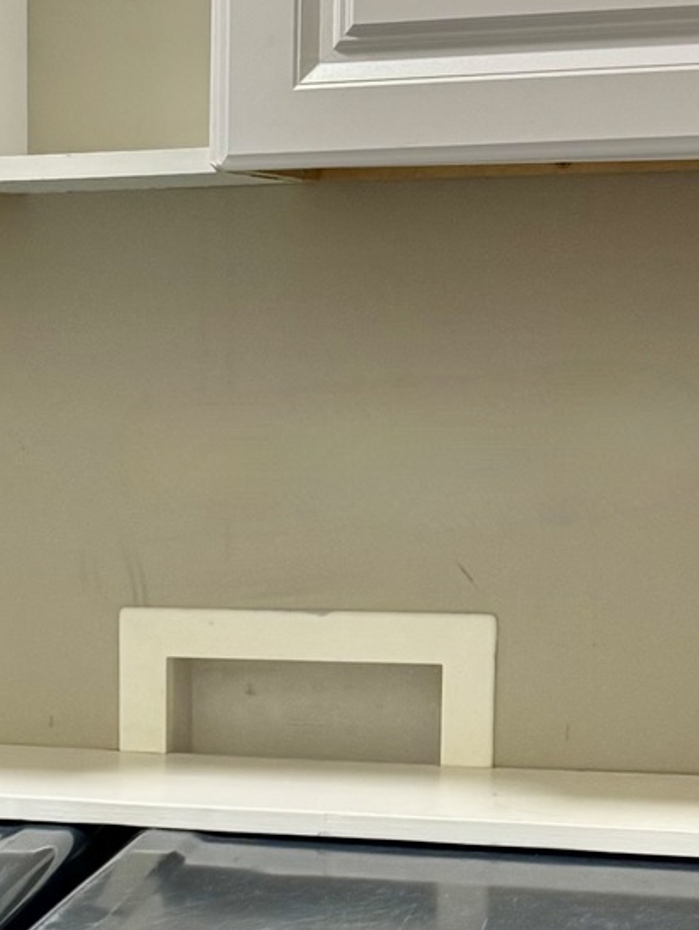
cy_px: 757
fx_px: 2716
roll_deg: +0.8
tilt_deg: -9.8
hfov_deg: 14.2
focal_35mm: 101
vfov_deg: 19.2
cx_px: -138
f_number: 1.78
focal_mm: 6.76
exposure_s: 1/60
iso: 200
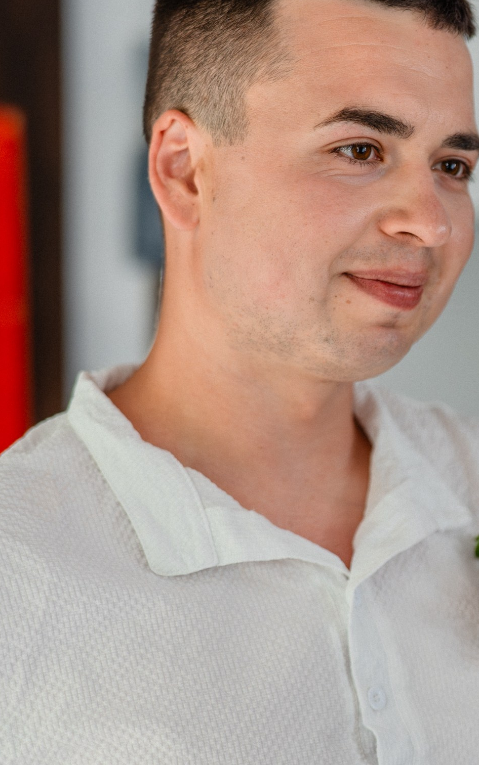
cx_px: 483
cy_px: 417
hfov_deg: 15.3
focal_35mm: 84
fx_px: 1754
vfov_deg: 24.6
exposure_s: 1/400
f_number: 2.2
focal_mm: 50
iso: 3200
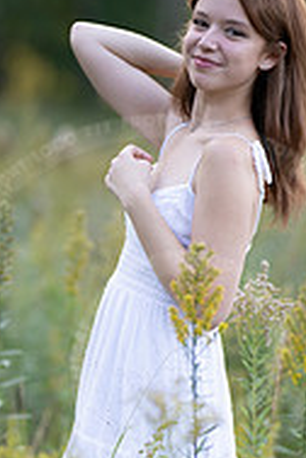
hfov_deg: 6.8
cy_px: 410
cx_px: 228
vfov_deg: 10.1
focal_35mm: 202
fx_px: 2575
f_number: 1.2
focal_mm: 85
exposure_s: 1/800
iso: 160
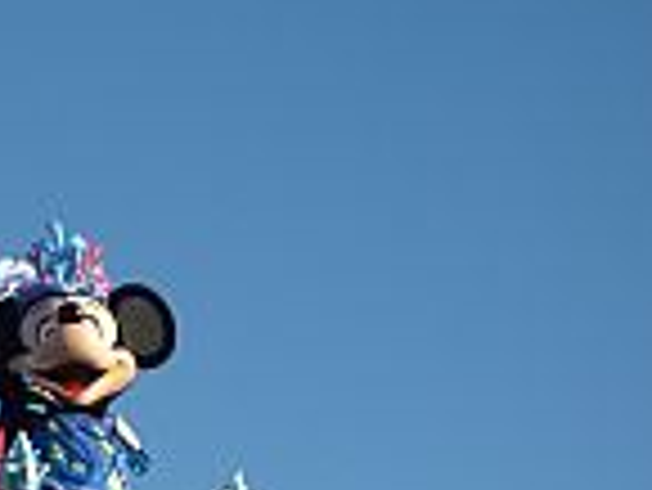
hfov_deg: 9.9
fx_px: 3732
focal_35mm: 198
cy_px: 445
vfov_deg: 7.5
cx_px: -4
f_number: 4.9
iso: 80
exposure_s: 1/400
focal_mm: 13.2
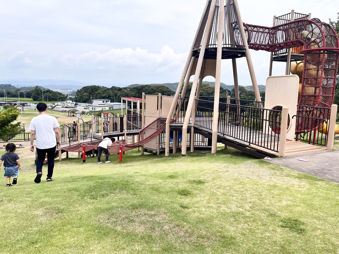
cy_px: 127
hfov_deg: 67.3
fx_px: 255
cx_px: 170
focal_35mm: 26
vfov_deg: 53.1
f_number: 1.6
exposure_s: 1/3135
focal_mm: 5.1
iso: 50
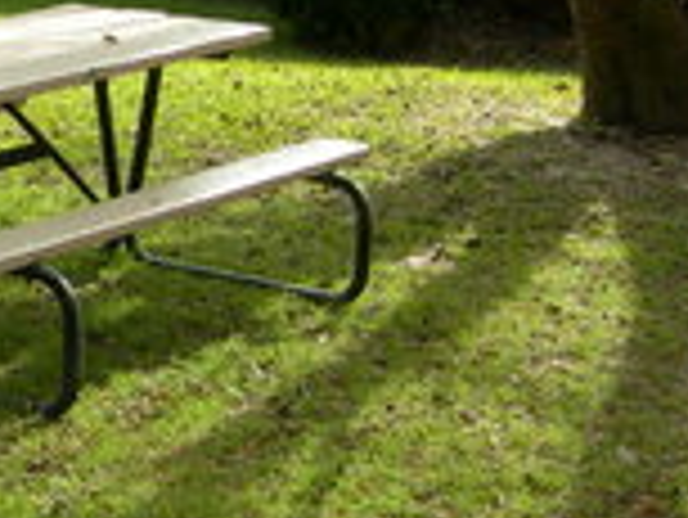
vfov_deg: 12.4
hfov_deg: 15.6
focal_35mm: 119
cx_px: -261
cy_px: 140
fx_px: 2367
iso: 50
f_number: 4.8
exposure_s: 1/145
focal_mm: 7.8
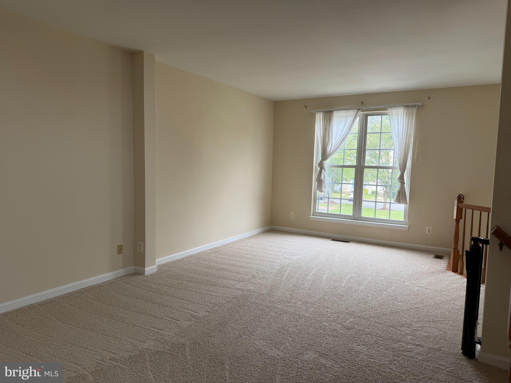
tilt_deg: -5.1
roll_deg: -1.0
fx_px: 354
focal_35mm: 24
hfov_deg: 71.6
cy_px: 192
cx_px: 256
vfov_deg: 56.8
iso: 80
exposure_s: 1/192
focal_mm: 6.76
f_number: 1.78
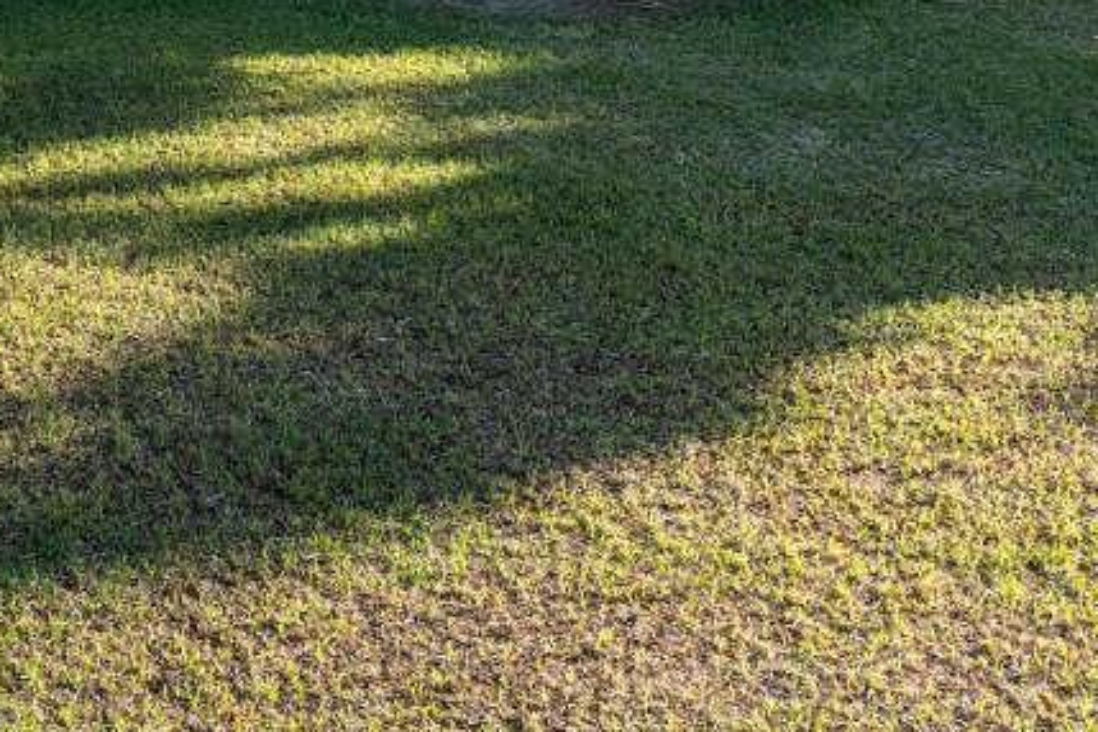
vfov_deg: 21.0
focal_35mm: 56
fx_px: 1708
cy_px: -322
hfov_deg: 31.9
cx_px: -84
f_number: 8
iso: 400
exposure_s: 1/2000
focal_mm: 16
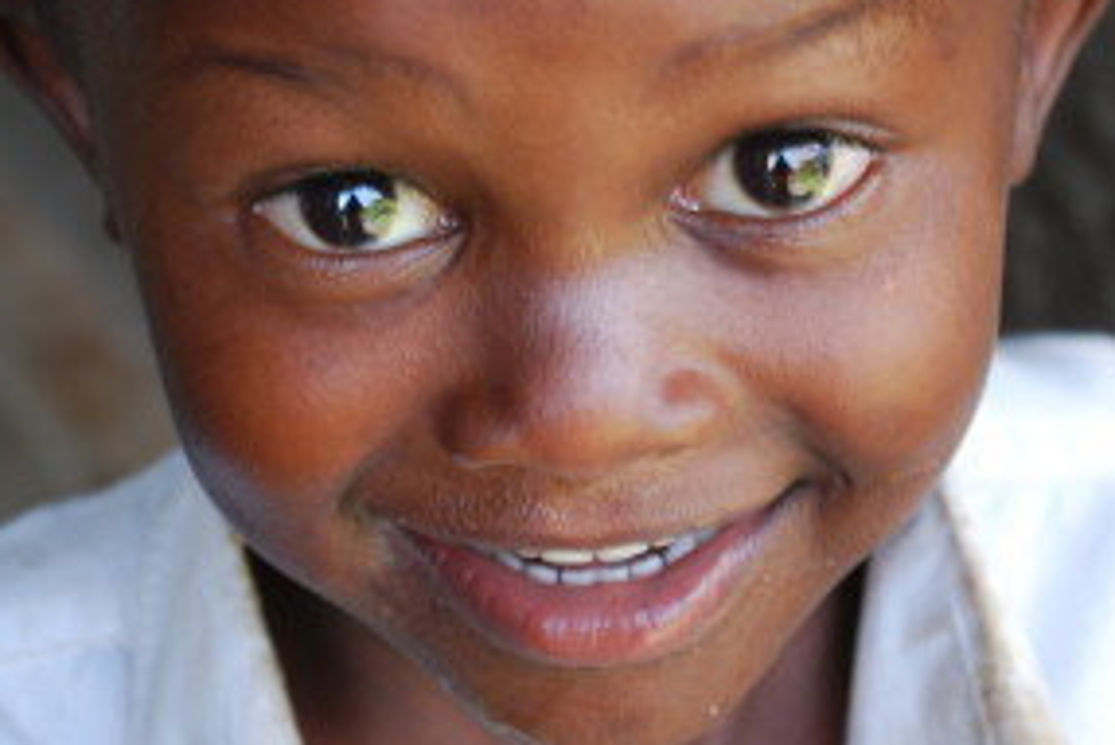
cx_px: 515
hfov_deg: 16.9
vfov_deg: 11.3
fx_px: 3749
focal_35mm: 121
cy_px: 224
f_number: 5.6
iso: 220
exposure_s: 1/30
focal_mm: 48
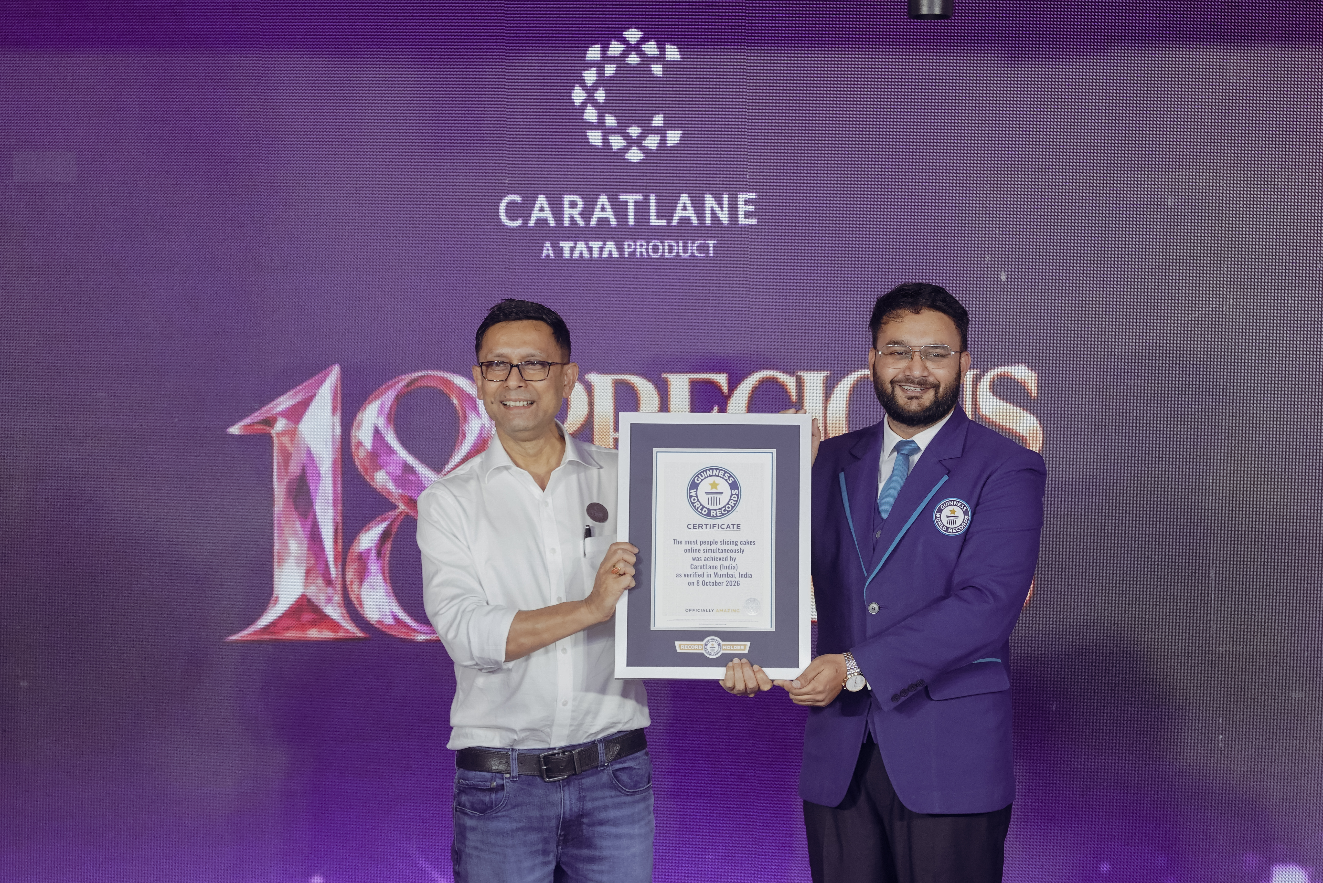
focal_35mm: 86
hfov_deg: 23.6
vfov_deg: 15.9
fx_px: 3161
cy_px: 442
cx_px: 662
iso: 1250
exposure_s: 1/200
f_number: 5
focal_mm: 57.9
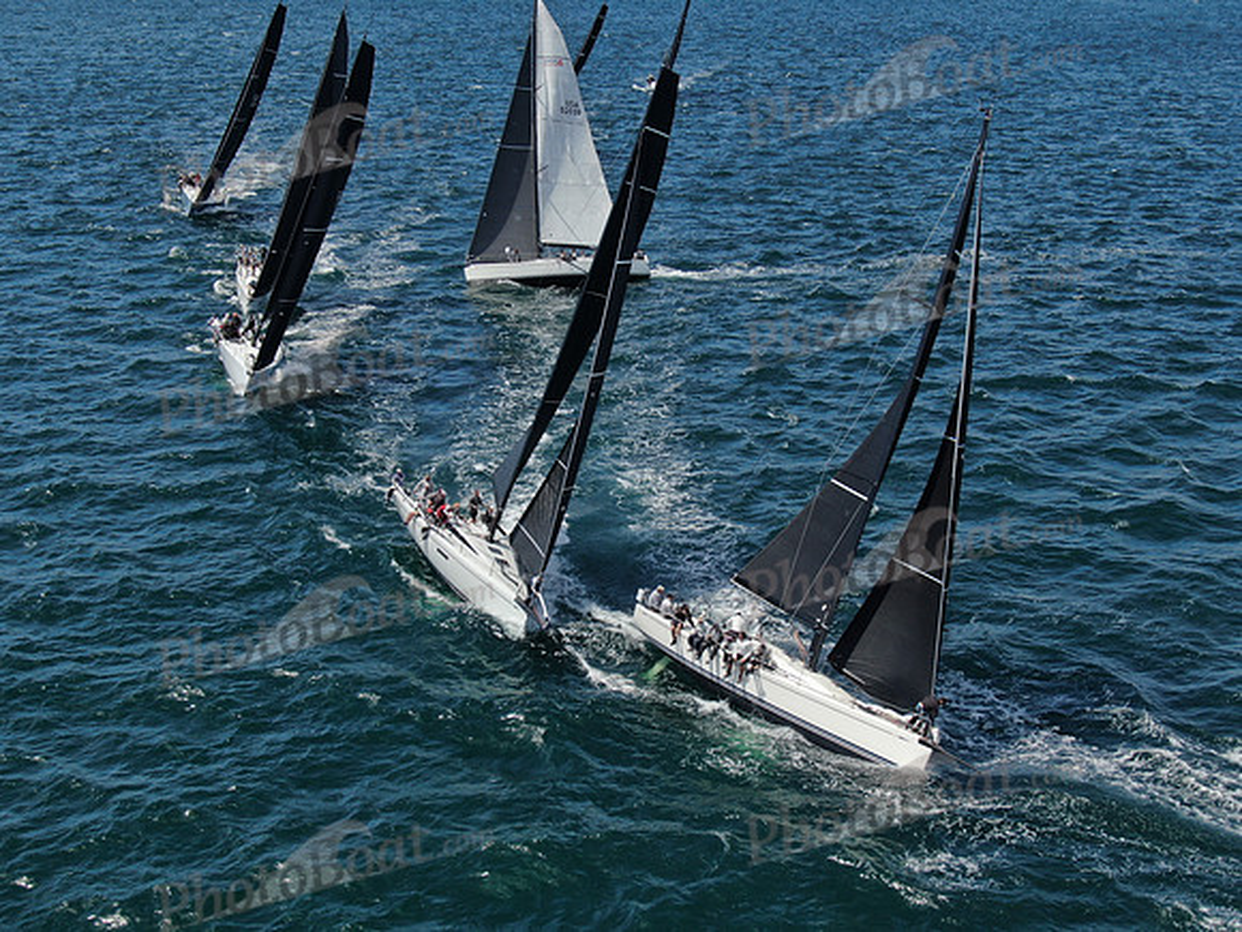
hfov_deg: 39.7
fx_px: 1722
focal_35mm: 48
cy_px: 466
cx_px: 621
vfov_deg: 30.3
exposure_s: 1/800
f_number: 3.8
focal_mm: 8.6
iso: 100
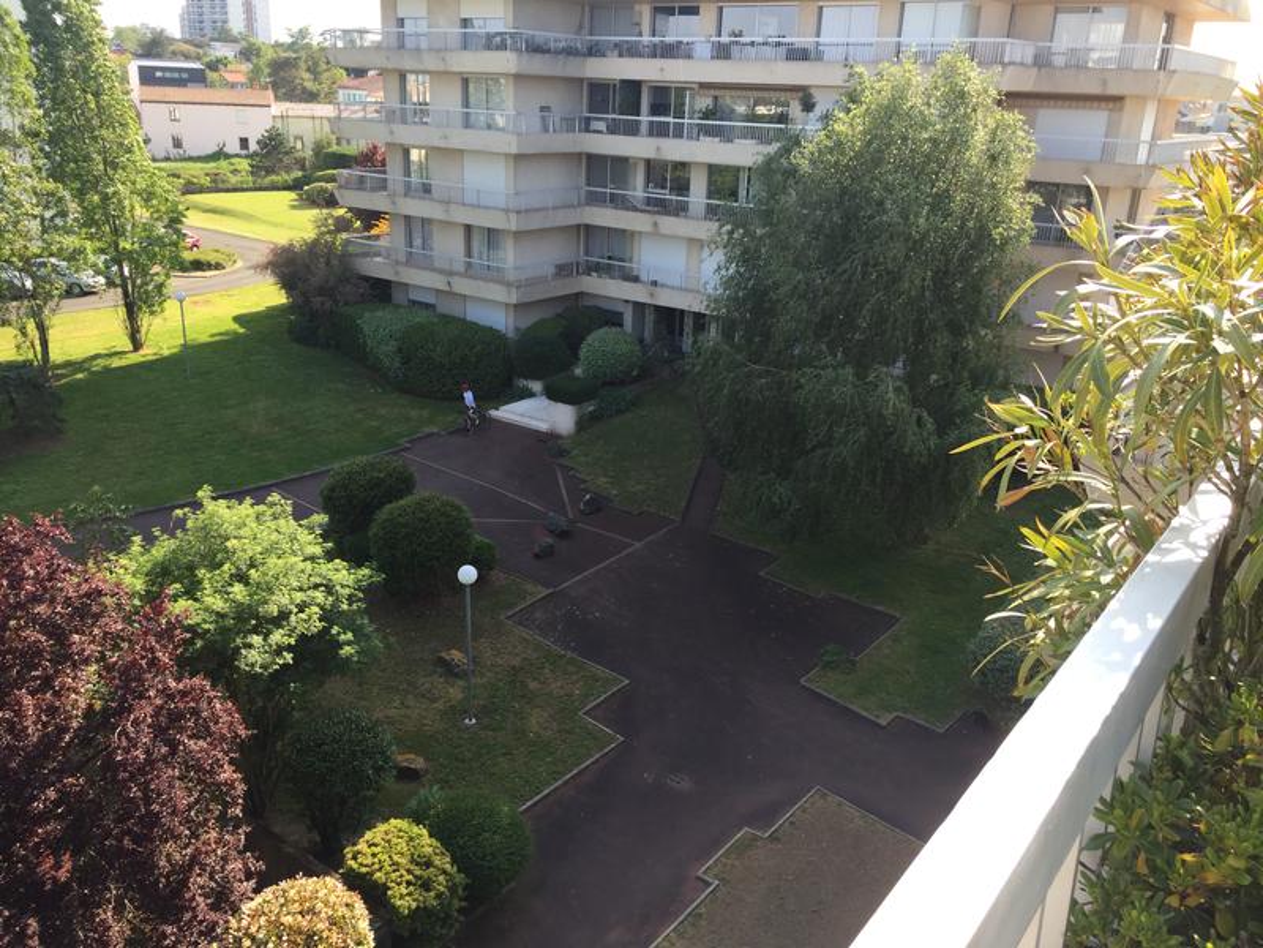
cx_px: 632
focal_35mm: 29
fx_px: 1058
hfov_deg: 61.7
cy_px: 474
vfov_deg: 48.2
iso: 32
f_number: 2.2
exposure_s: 1/391
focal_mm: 4.15
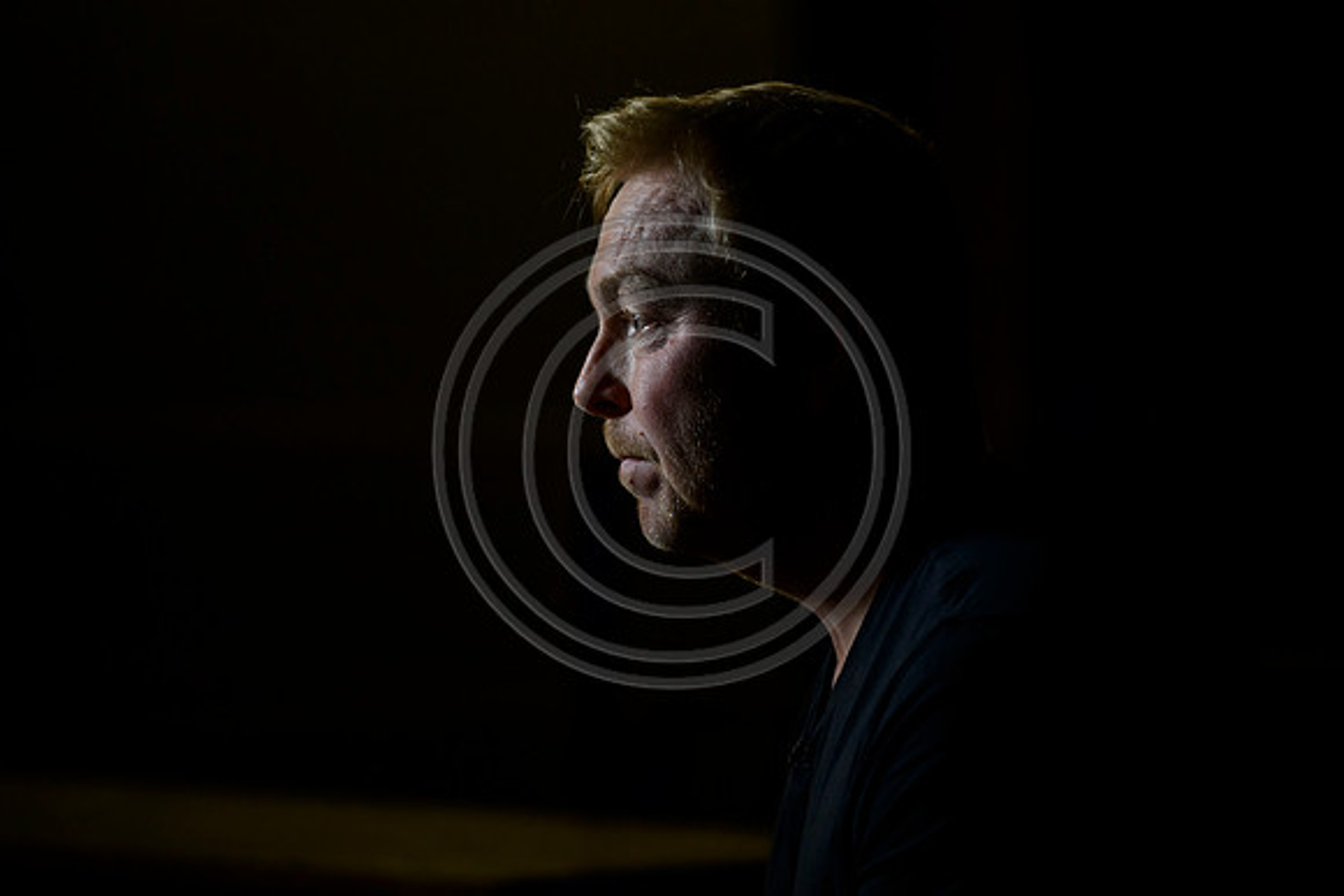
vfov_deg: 6.9
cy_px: 448
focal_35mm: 200
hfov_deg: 10.3
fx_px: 7468
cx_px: 672
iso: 3200
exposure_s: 1/125
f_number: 2.8
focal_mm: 200
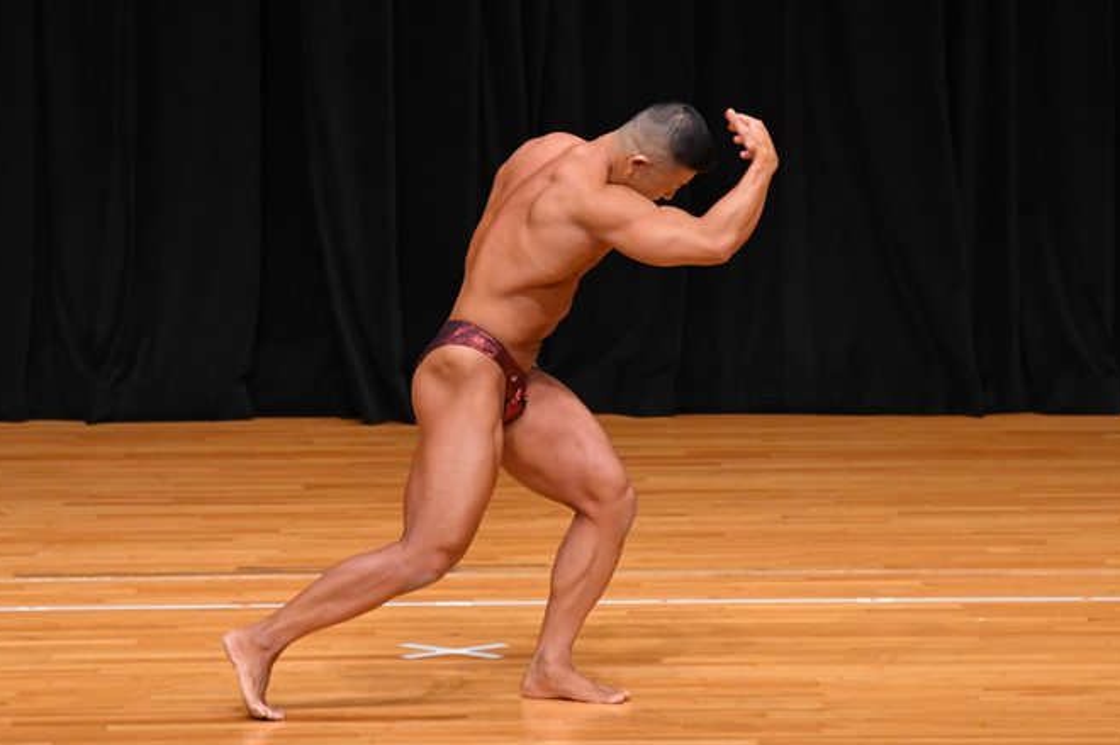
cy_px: 314
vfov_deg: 4.3
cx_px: 564
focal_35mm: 317
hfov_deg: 6.5
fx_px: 9855
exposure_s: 1/400
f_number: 5.6
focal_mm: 180
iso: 3200
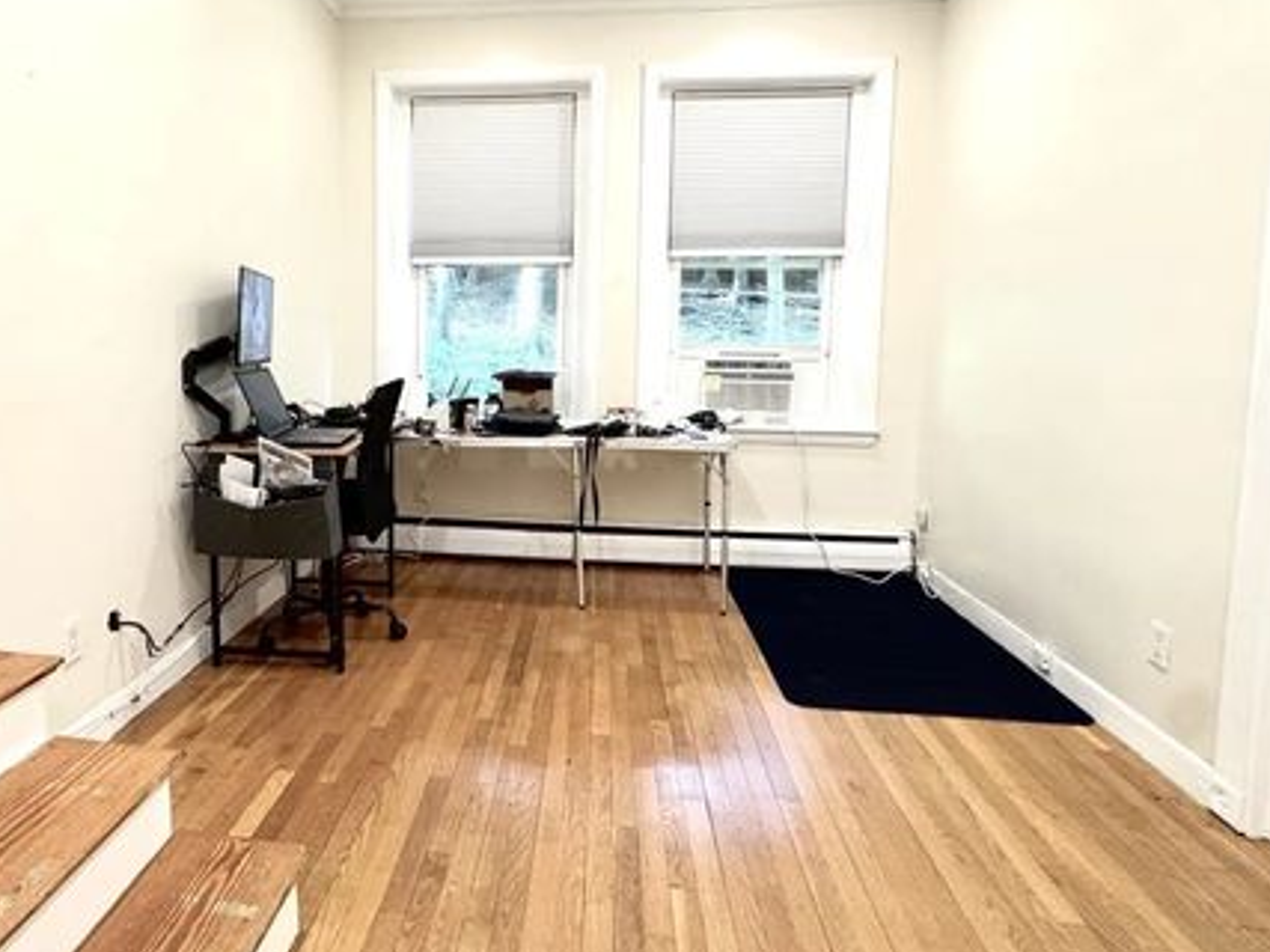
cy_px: 402
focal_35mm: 21
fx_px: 770
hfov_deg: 78.1
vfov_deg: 63.1
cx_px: 509
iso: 320
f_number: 2.2
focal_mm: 2.22
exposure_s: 1/60
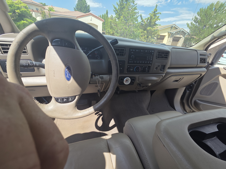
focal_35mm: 13
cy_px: 84
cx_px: 113
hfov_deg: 106.2
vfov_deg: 89.9
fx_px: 85
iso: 50
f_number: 2.2
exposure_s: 1/636
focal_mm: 2.2
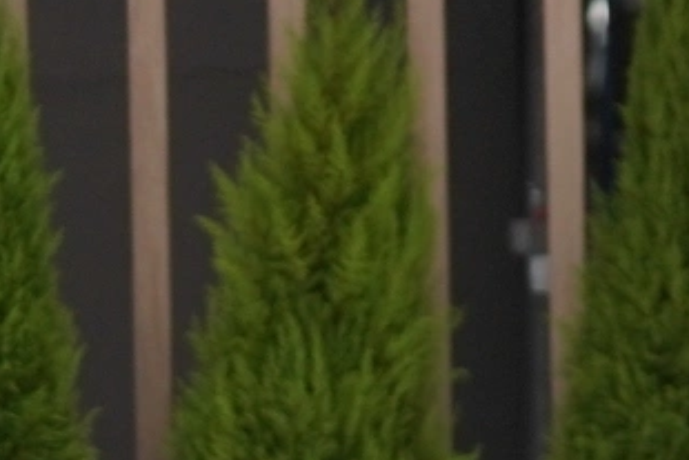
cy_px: 893
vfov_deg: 1.8
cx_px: 2432
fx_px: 14667
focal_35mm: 766
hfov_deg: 2.6
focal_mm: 99
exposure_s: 1/4000
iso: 320
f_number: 4
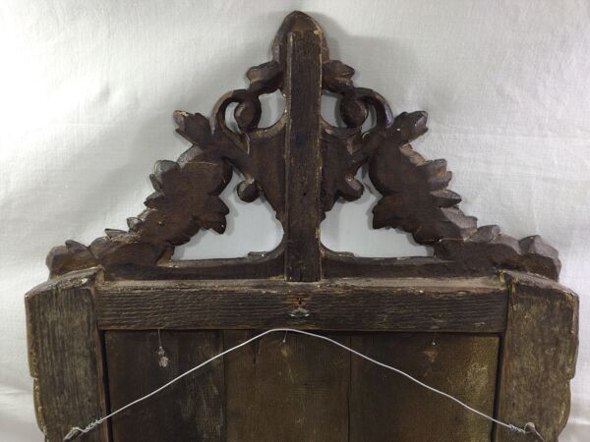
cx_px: 295
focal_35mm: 31
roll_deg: -0.3
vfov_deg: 45.4
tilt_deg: -17.5
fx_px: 528
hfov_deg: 58.4
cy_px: 221
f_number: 2.4
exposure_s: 1/50
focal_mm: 3.3
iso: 25
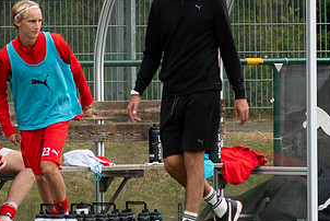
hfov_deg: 1.5
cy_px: 96
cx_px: 184
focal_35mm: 1389
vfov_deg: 1.0
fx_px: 12744
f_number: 3.2
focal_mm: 300
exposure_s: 1/1600
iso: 250
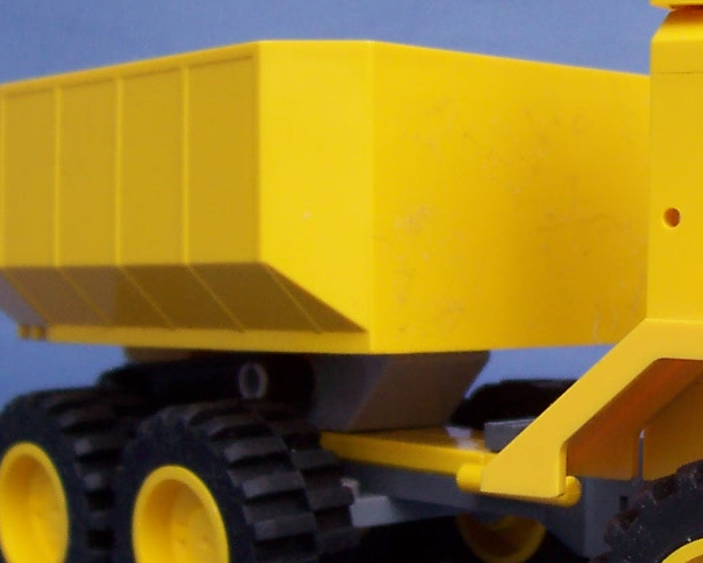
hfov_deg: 22.0
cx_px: 674
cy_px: 326
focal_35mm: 84
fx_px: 1748
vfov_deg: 18.3
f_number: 2.8
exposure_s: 1/180
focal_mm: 5.6
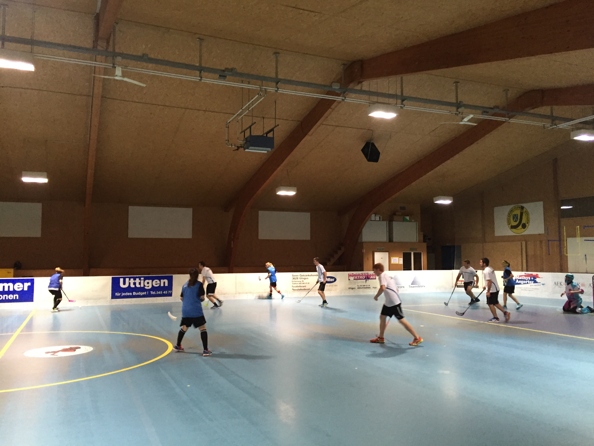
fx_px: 498
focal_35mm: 29
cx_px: 297
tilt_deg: +3.1
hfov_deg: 61.7
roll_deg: +0.0
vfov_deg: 48.2
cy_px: 223
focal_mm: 4.15
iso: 250
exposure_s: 1/33
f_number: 2.2
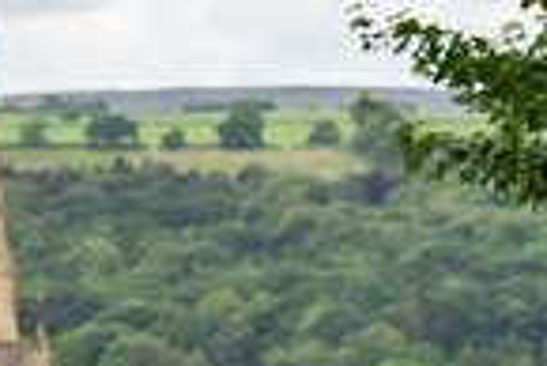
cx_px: 18
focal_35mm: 340
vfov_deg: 4.1
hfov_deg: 6.0
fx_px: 5171
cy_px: 178
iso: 400
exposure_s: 1/800
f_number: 3.5
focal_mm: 70
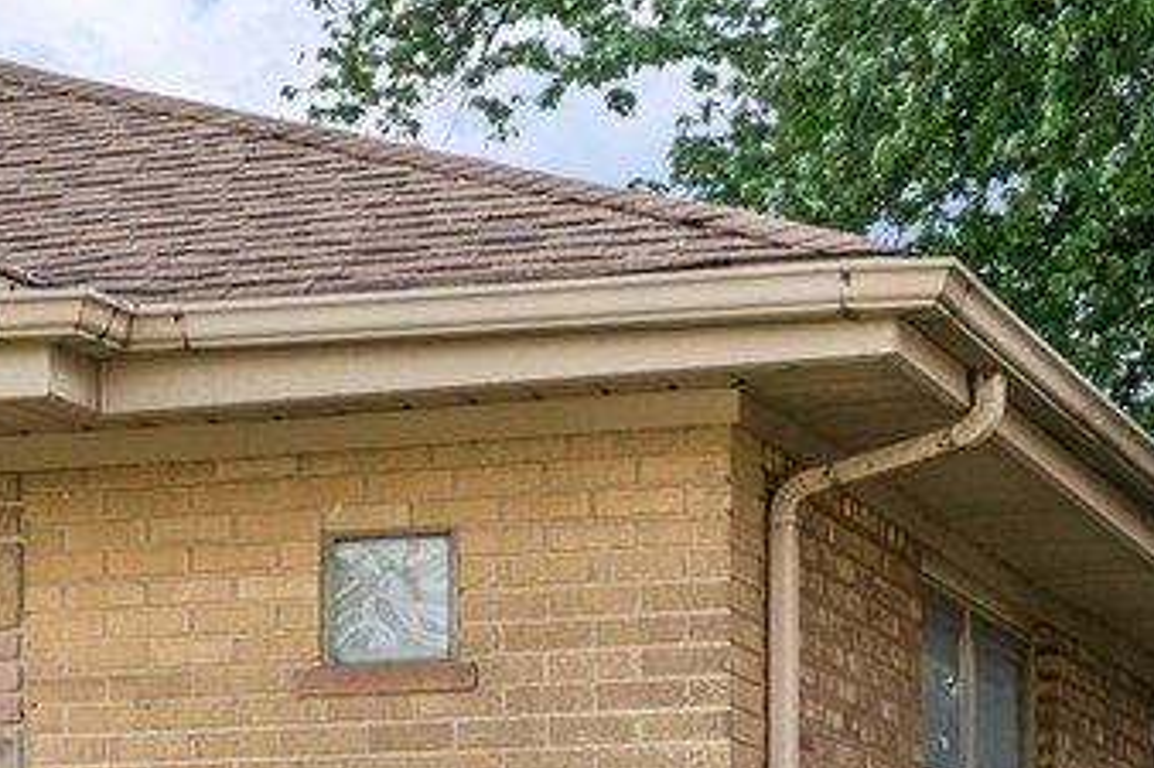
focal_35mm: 144
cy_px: 1014
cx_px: -106
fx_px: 4614
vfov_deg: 9.3
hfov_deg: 14.0
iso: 200
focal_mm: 30
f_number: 9.5
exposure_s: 1/180
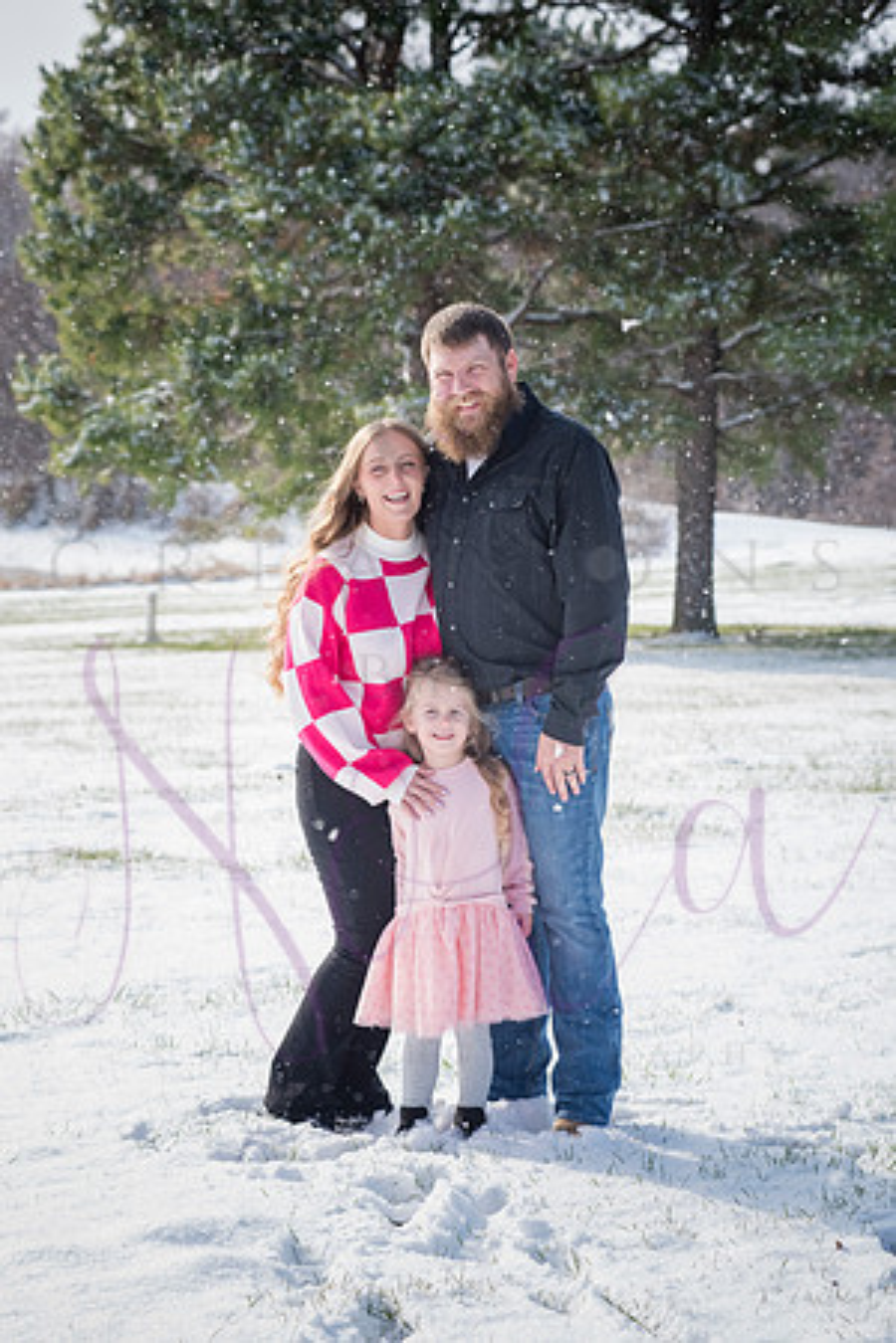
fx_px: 3920
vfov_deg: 19.5
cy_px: 672
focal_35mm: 105
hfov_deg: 13.0
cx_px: 448
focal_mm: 105
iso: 640
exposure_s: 1/1000
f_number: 8
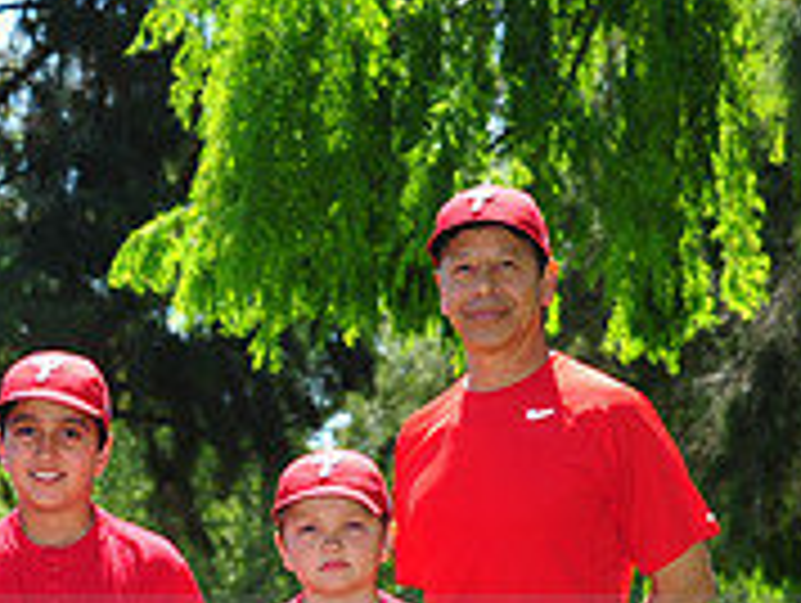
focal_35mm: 250
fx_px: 5793
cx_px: 122
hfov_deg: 7.9
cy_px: 652
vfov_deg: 5.9
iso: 200
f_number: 8
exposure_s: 1/160
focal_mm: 80
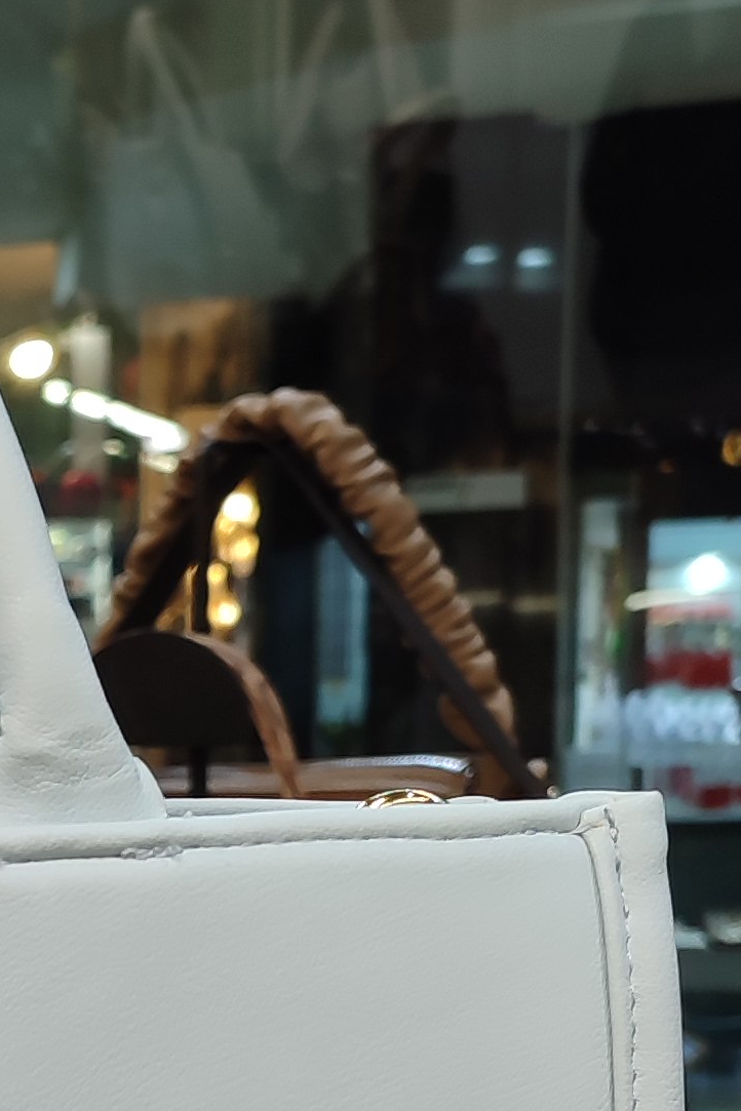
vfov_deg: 20.4
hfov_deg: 12.6
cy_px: 1156
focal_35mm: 96
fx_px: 2964
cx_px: -708
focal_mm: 5.95
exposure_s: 1/100
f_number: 1.89
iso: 131
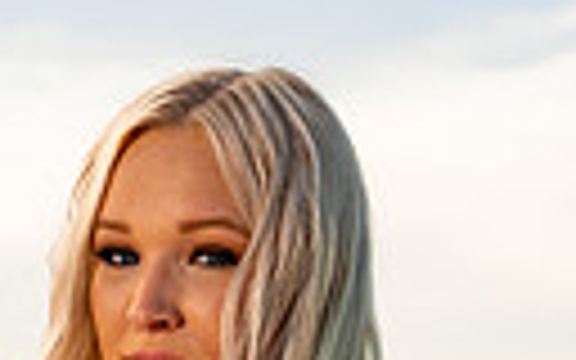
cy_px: 922
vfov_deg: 5.9
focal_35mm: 211
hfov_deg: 9.9
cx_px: 207
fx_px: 3312
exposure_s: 1/320
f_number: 5
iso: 100
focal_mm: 59
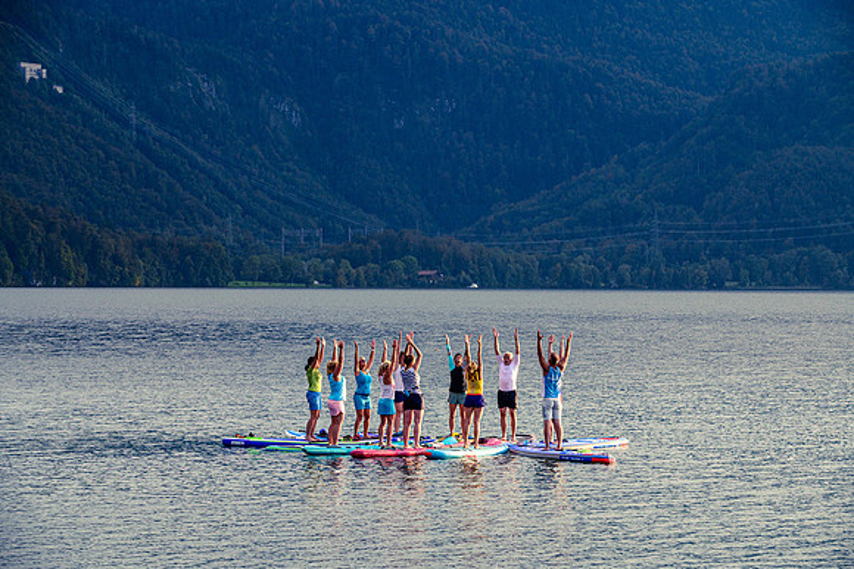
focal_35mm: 130
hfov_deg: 15.8
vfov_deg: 10.5
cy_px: 284
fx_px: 3082
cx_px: 427
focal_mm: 130
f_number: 8
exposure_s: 1/800
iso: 640
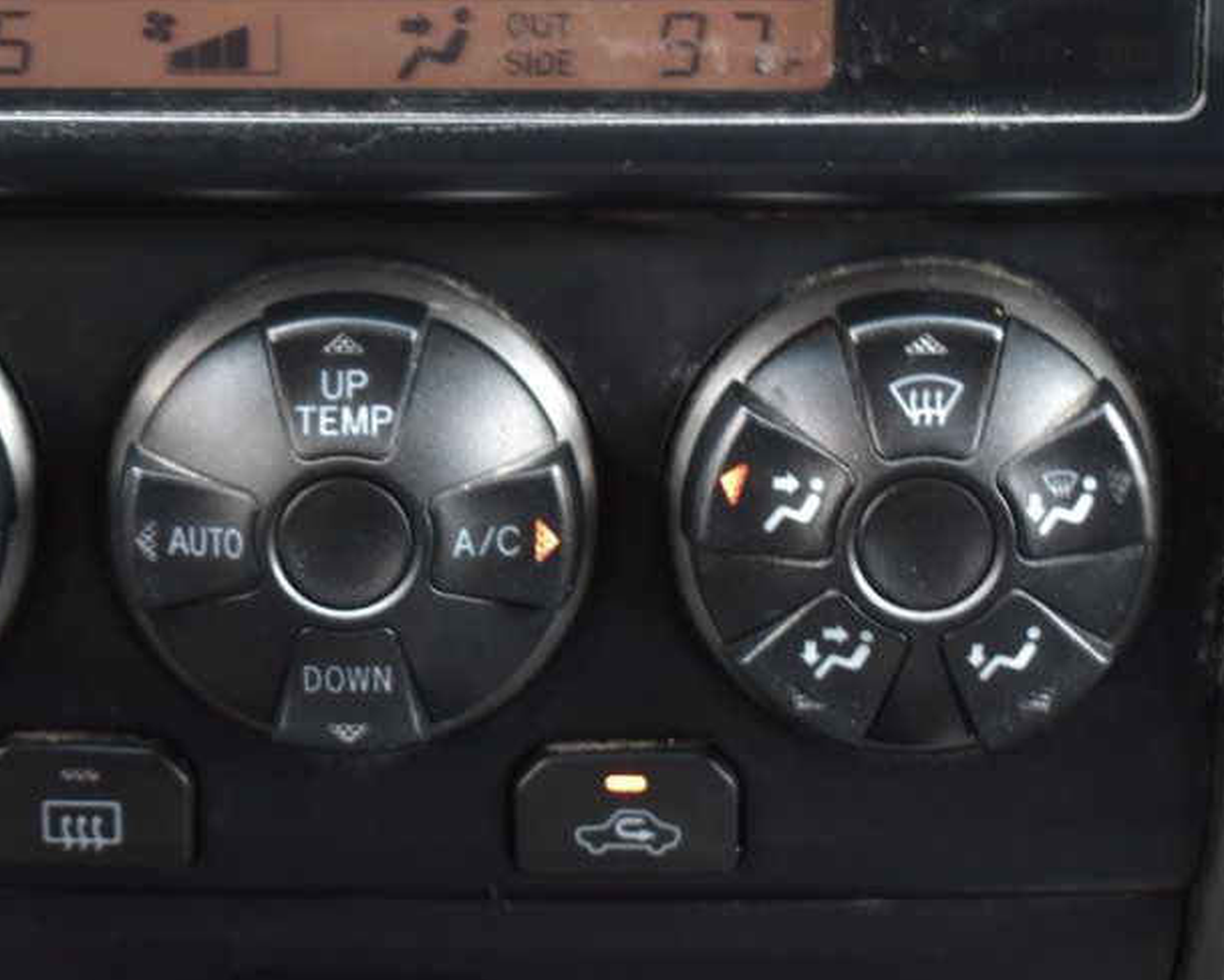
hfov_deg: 17.5
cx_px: 336
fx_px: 3950
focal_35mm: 109
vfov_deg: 14.1
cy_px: 394
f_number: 6.3
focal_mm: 46
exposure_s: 1/15
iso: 900
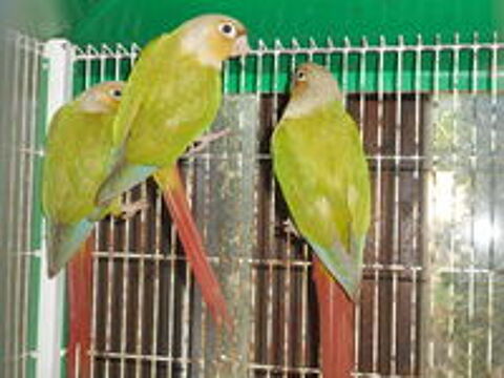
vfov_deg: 24.8
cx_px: 252
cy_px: 189
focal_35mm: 59
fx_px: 859
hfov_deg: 32.7
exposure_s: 1/60
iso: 250
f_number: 5.1
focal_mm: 10.5
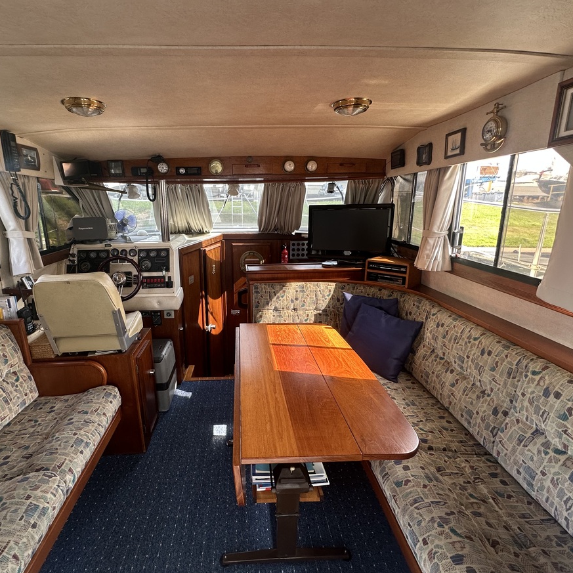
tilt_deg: -13.8
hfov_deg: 83.6
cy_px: 290
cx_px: 251
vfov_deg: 84.0
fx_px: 318
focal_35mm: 17
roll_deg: -0.9
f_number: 2.2
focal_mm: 2.22
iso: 100
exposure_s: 1/99
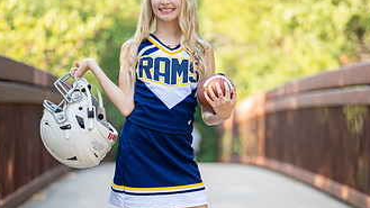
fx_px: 1148
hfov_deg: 18.3
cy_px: 149
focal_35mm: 117
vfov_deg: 10.3
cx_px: 188
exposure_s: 1/640
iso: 100
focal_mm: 50
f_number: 1.2
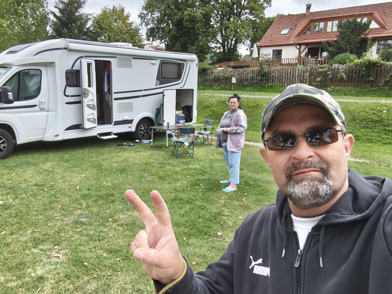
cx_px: 174
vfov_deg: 53.1
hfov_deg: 67.1
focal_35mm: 26
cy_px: 144
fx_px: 294
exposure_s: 1/100
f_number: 2.2
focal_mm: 2.22
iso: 64
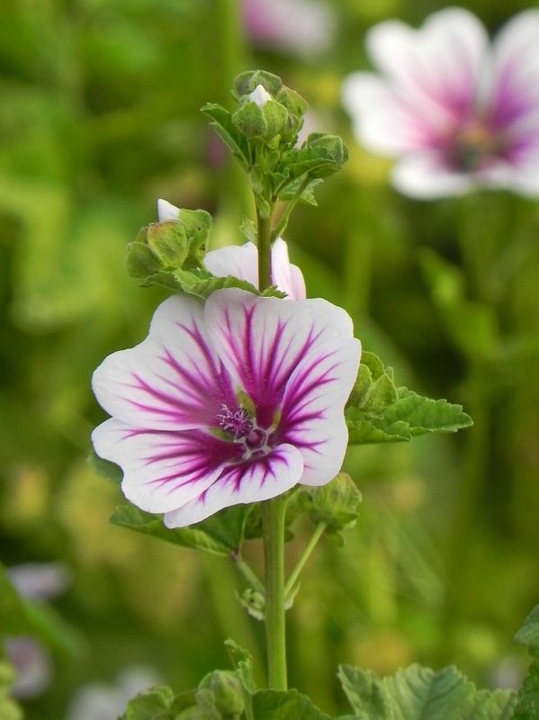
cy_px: 360
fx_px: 11431
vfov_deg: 3.6
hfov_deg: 2.7
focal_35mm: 550
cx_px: 270
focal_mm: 97.8
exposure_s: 1/200
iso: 160
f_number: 5
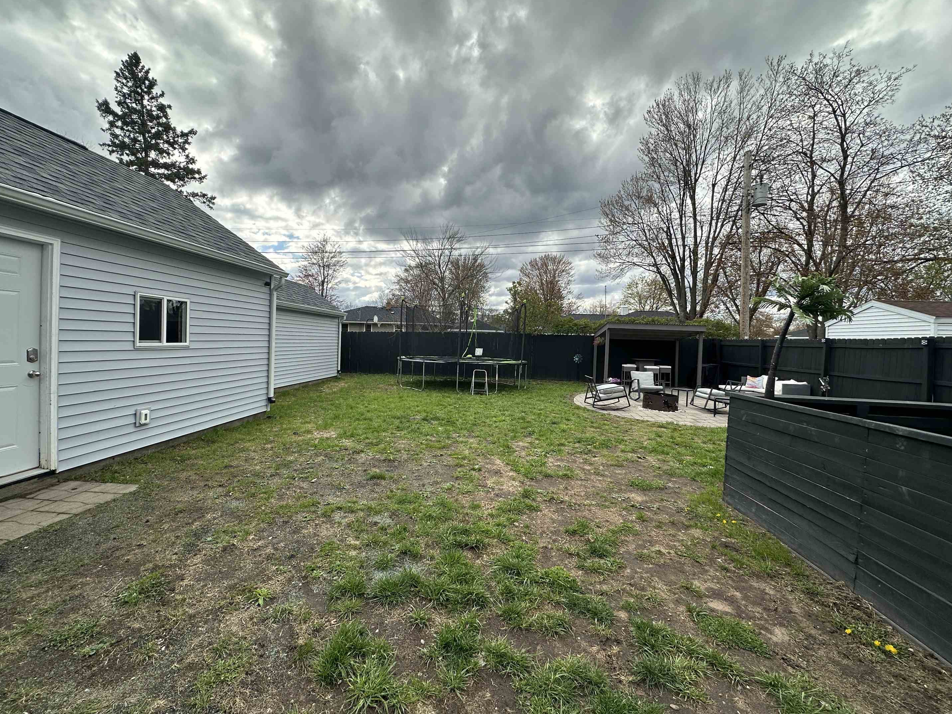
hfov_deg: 98.1
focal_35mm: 15
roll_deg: -2.2
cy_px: 342
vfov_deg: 81.7
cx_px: 457
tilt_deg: +1.1
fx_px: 413
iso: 50
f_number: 2.2
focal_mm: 2.22
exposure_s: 1/1233
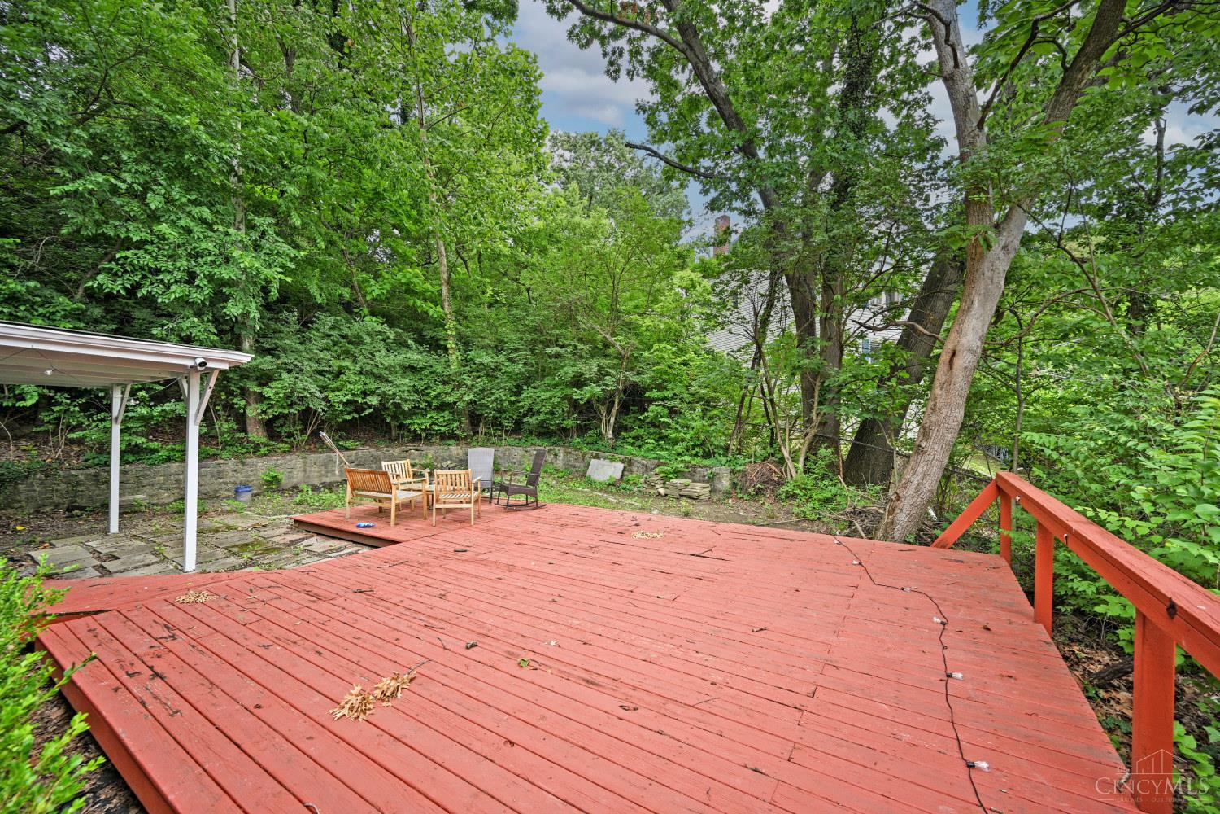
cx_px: 610
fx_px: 474
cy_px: 407
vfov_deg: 81.2
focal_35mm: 14
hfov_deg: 104.3
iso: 200
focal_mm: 14
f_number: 5.6
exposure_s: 1/125
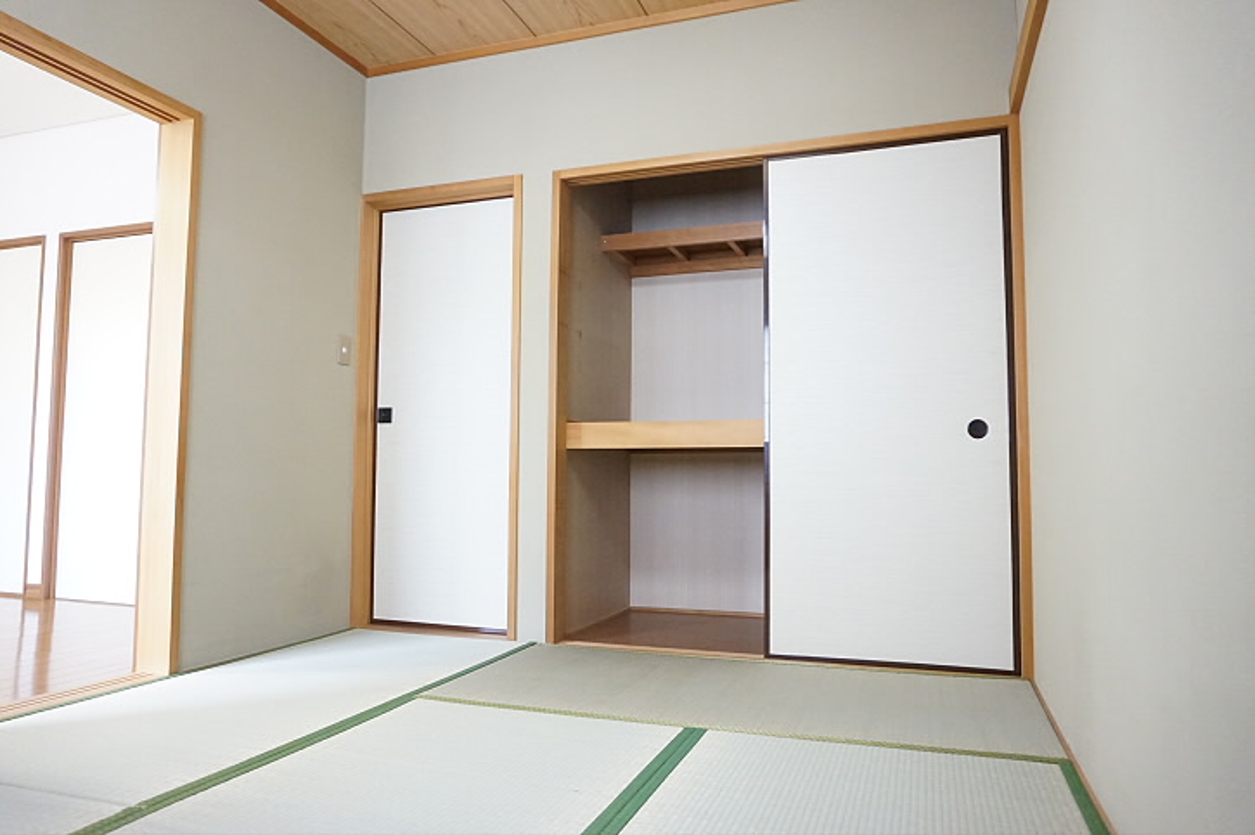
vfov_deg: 53.0
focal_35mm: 24
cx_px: 628
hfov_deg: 73.8
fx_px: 836
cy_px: 418
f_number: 3.5
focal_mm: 16
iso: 3200
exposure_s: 1/80
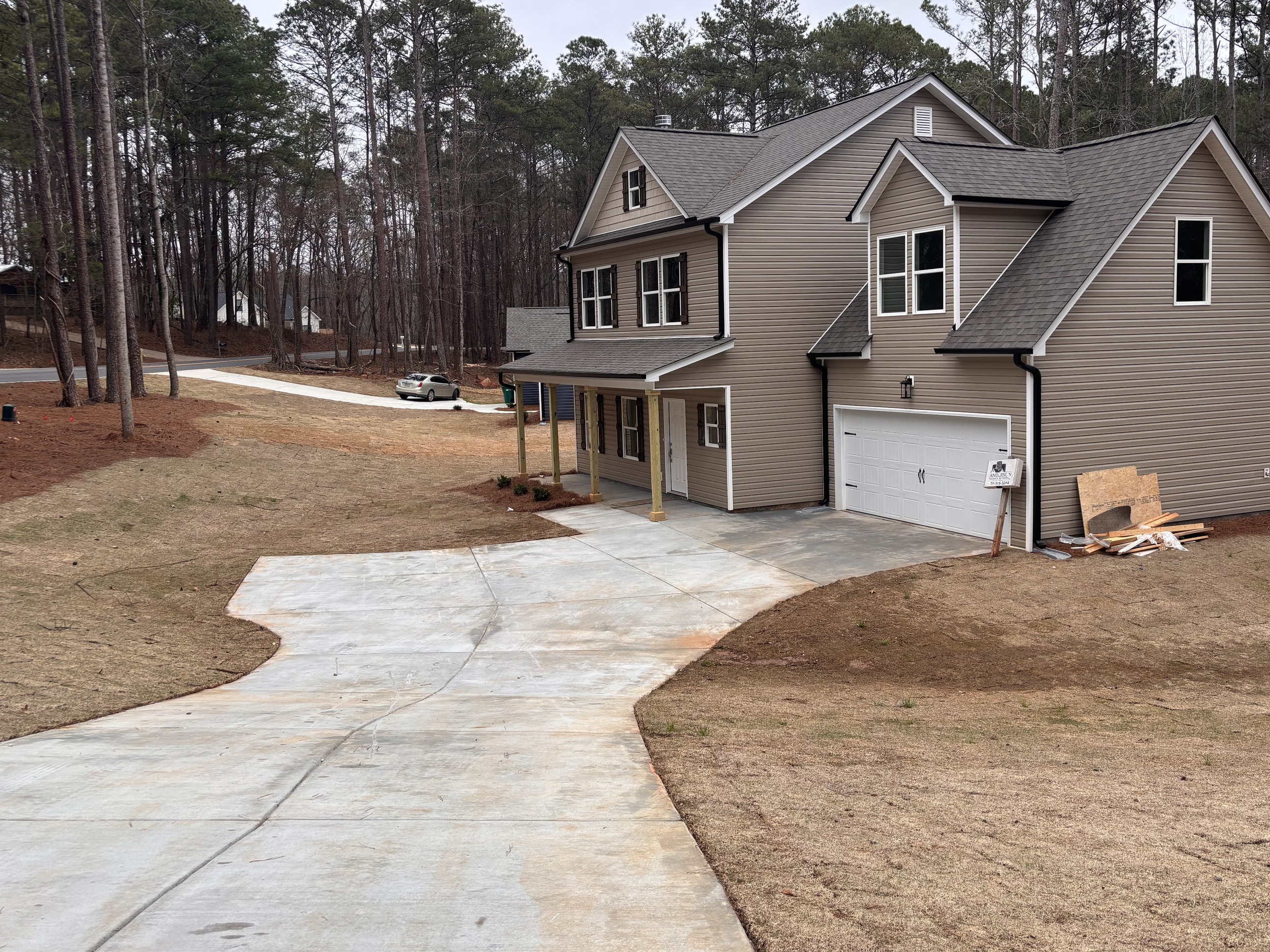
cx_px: 646
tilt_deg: -5.8
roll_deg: +1.9
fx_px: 1137
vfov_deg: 45.4
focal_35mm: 31
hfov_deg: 58.4
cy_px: 443
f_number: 1.6
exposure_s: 1/1092
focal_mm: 5.96
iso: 50
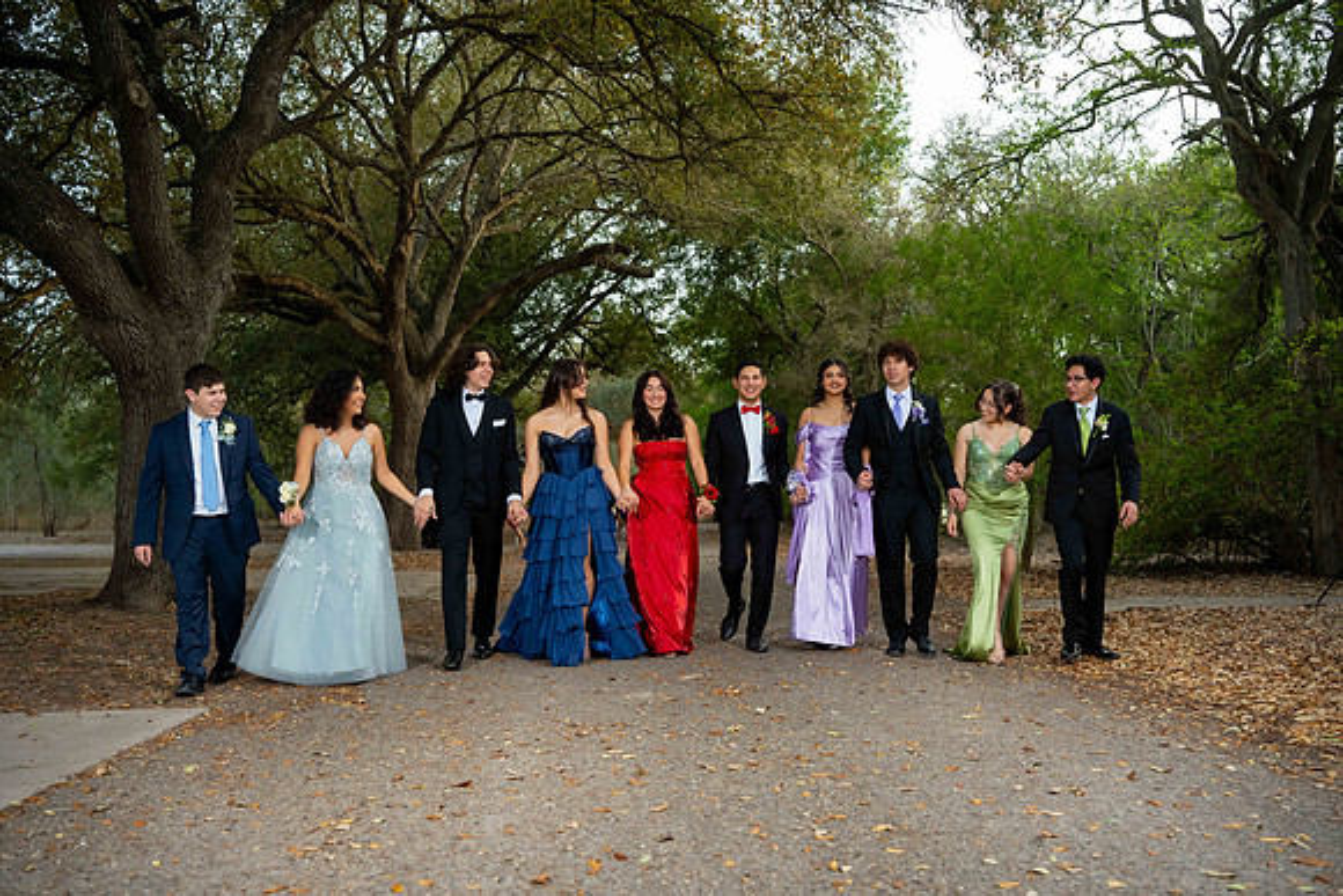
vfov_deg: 37.9
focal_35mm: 35
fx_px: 1306
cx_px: 672
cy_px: 448
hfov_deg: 54.4
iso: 250
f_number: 3.2
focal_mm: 35
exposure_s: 1/200
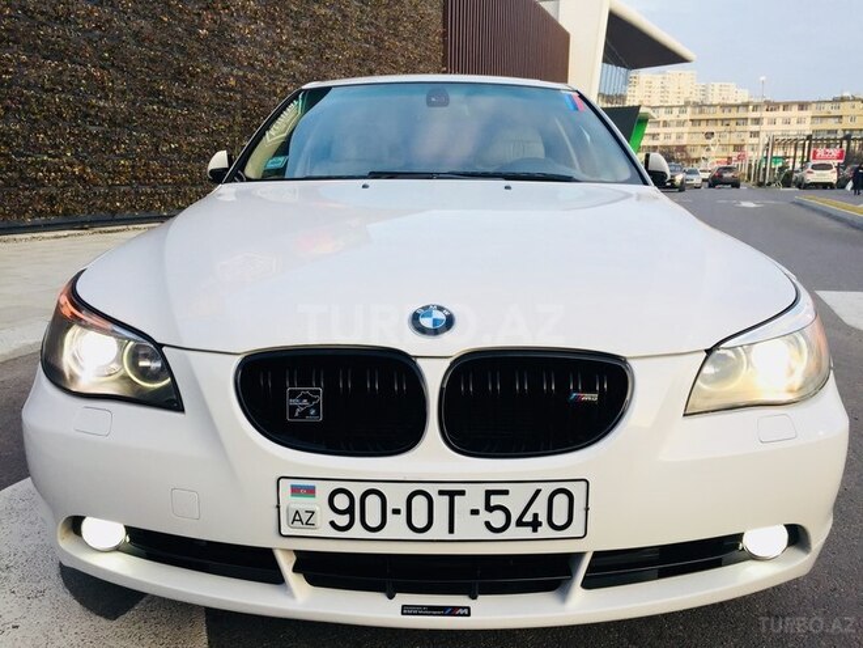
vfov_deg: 48.2
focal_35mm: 29
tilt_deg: -9.9
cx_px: 432
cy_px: 324
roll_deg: -0.3
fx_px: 723
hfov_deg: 61.7
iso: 32
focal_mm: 4.15
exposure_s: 1/128
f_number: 2.2
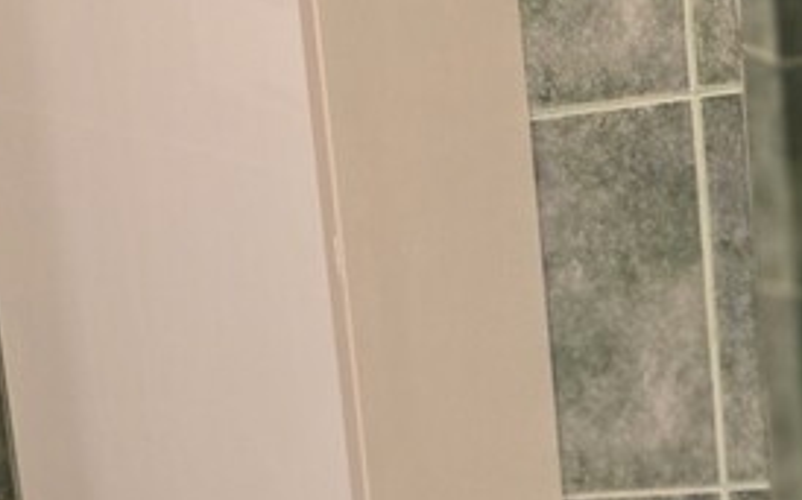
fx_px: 1988
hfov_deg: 21.1
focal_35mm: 91
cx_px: 983
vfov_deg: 12.8
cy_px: 956
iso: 1250
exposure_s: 1/120
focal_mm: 6.3
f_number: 1.7
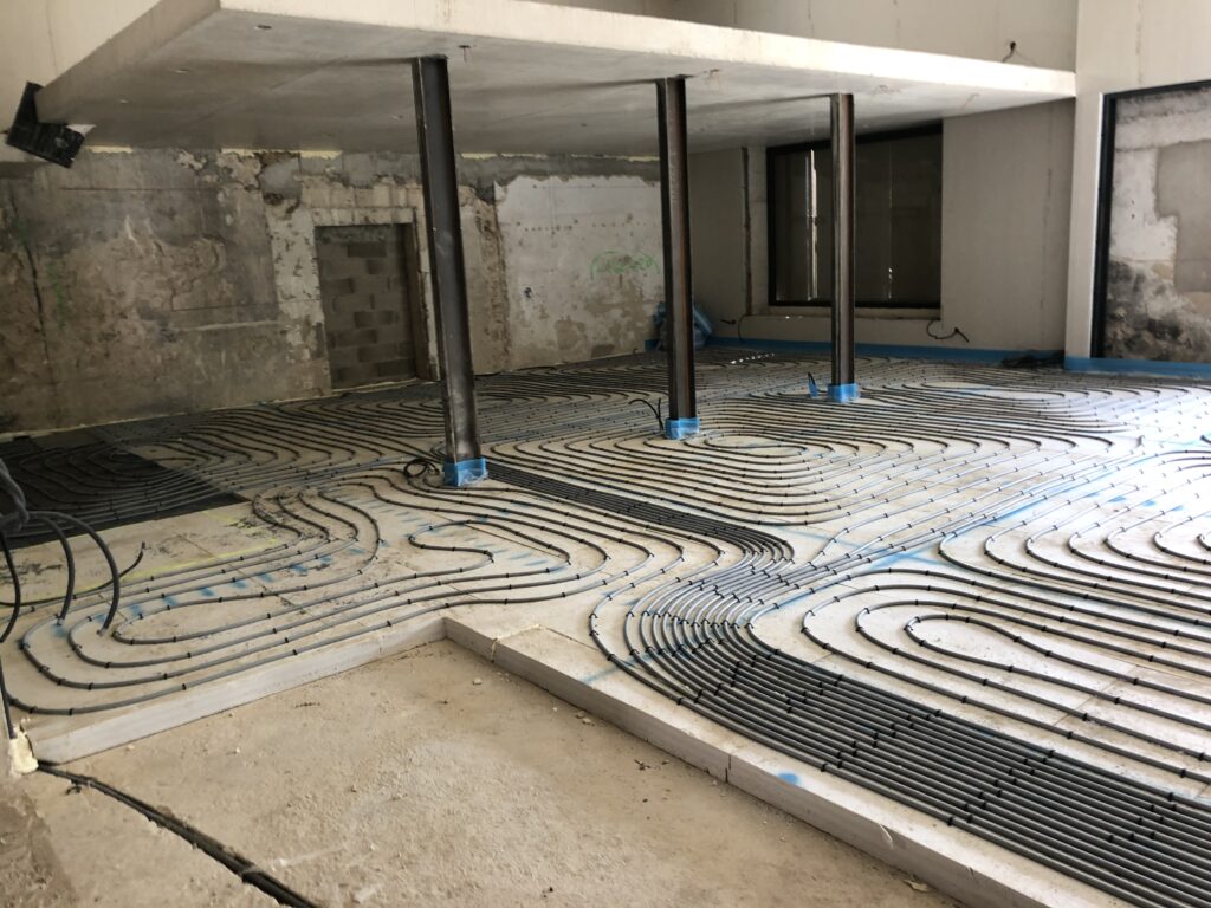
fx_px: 980
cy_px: 454
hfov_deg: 63.4
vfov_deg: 49.7
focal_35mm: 28
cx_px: 606
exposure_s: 1/24
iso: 40
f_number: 1.8
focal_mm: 4
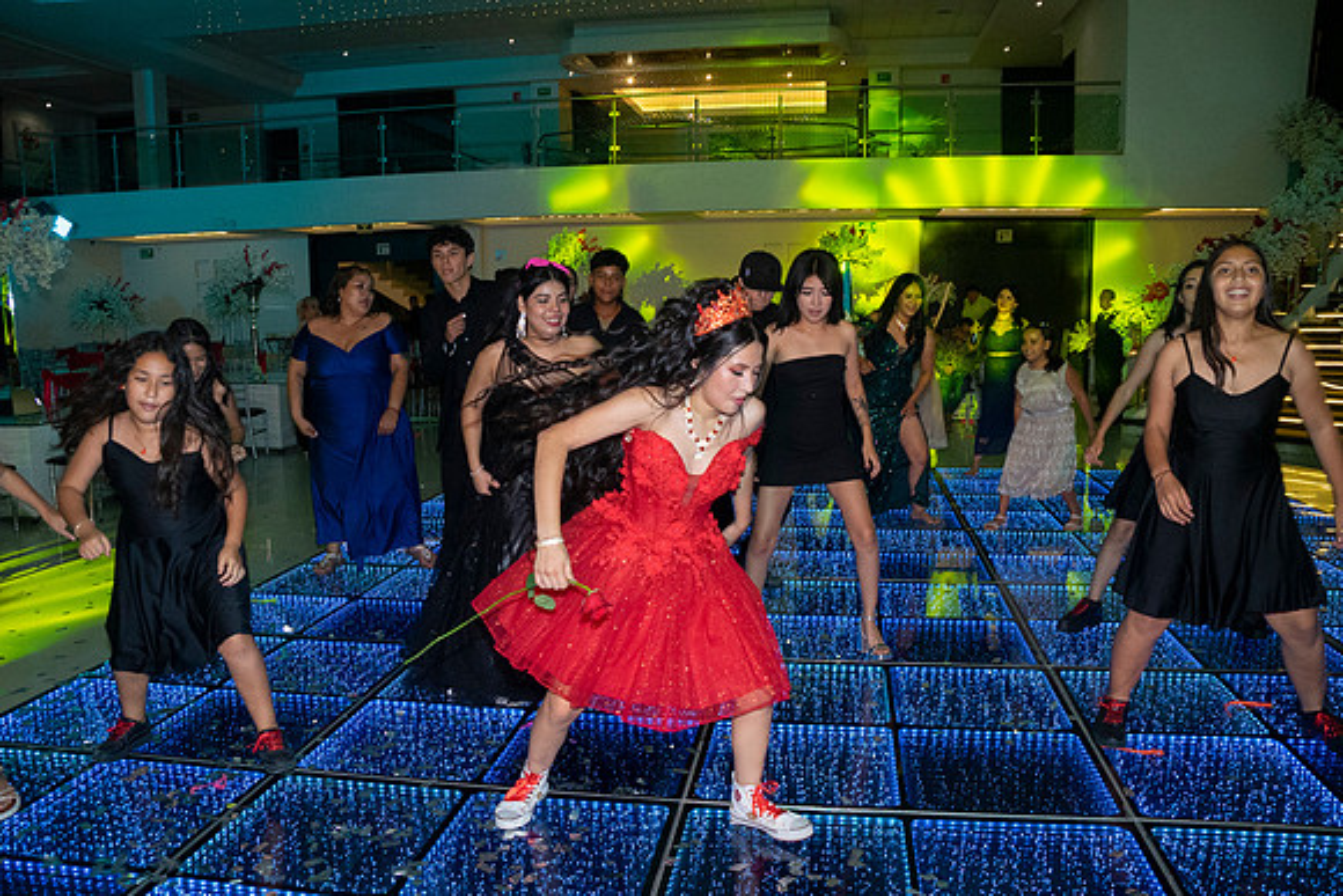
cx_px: 672
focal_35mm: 27
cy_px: 448
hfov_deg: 67.4
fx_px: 1007
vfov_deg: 48.0
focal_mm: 18
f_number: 5
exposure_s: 1/160
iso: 1600
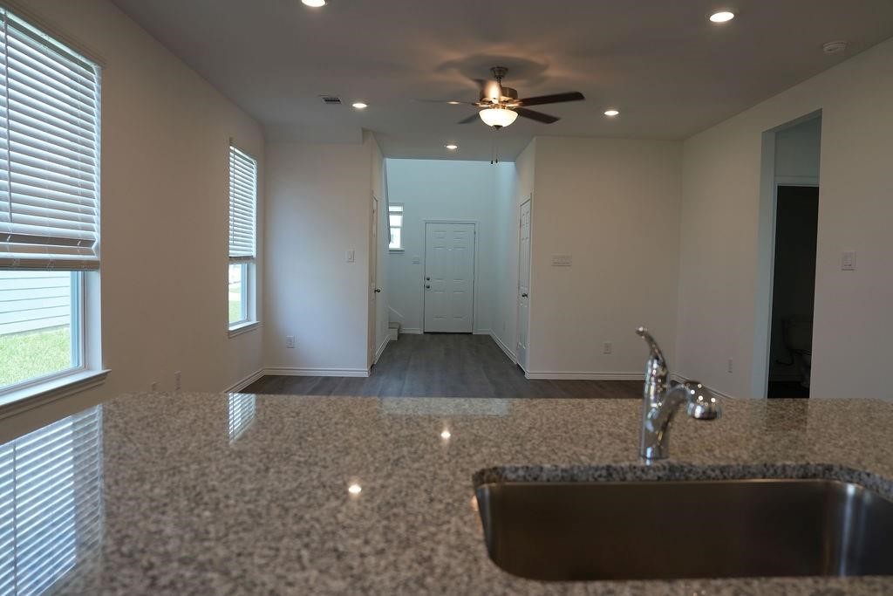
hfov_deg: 73.7
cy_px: 298
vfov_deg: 53.1
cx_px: 446
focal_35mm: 24
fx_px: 595
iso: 400
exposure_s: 1/160
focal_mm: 24
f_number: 4
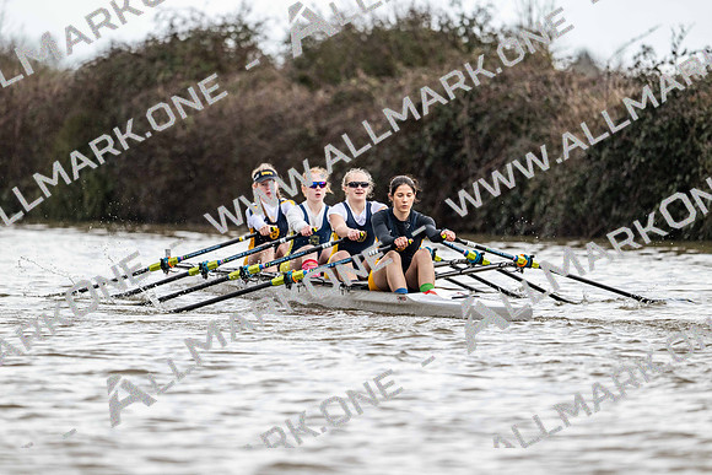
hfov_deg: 5.2
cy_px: 238
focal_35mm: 400
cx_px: 356
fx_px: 7913
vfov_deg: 3.4
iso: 1100
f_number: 4.5
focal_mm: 400
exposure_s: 1/1600
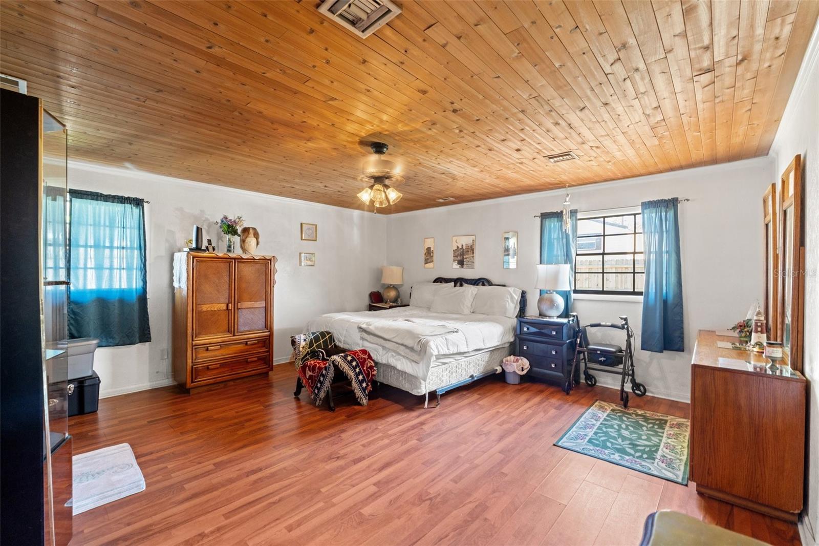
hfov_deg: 100.4
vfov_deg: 77.3
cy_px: 273
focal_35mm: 15
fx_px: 341
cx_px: 410
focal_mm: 10
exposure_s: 1/1.25
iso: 400
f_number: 7.1
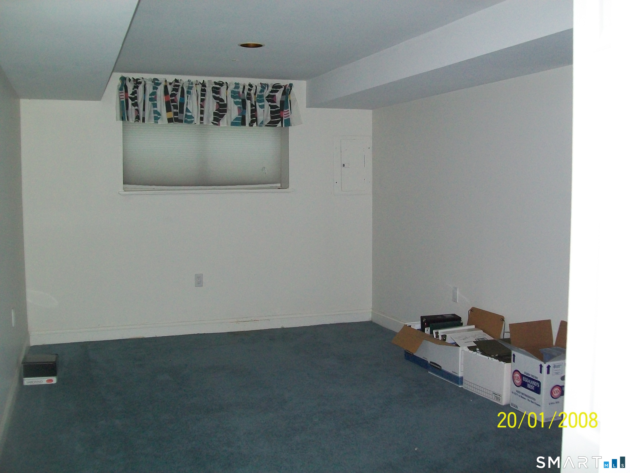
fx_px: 655
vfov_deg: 39.7
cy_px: 236
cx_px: 315
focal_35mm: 36
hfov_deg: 51.4
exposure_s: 1/60
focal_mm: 6
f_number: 2.7
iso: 160
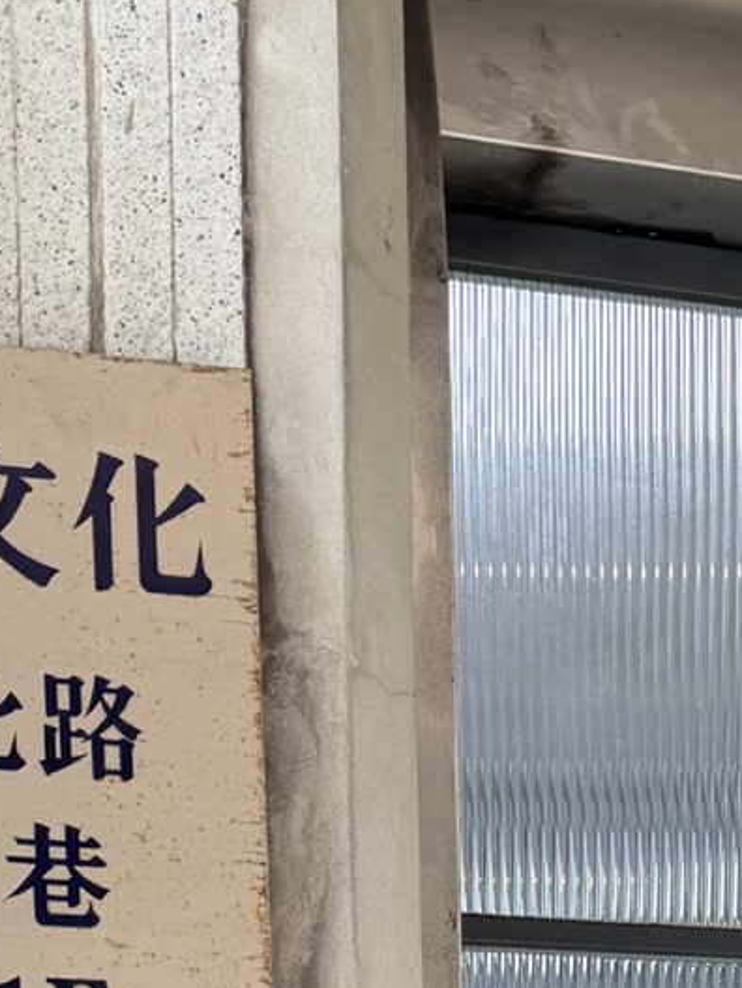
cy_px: 1492
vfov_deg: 18.9
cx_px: 658
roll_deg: +0.3
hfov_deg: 16.1
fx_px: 2598
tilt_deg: -3.4
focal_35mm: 91
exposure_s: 1/150
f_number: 1.78
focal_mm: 6.76
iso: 160
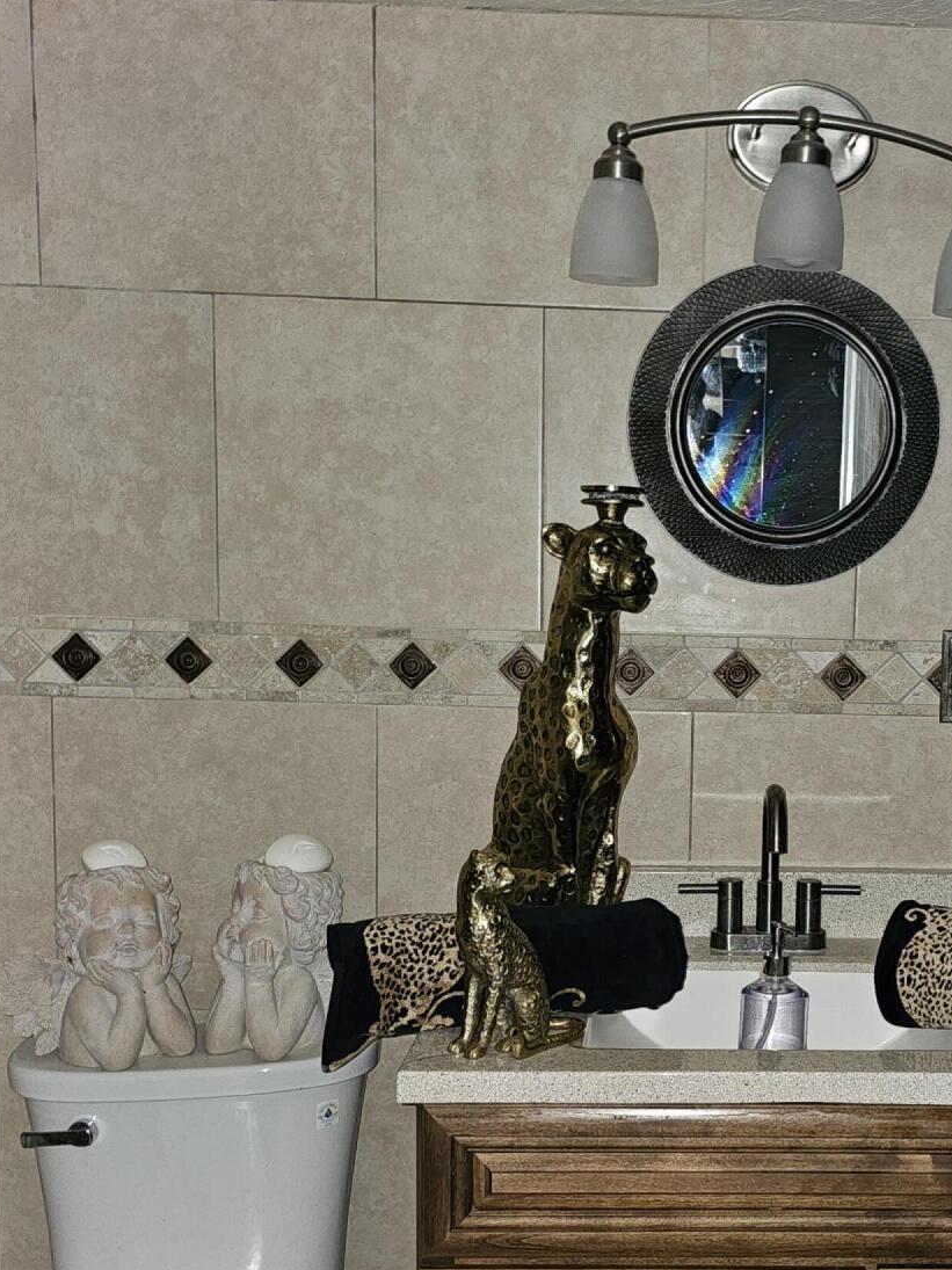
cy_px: 779
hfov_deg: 33.5
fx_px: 1540
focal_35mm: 42
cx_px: 744
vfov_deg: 44.5
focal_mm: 6.3
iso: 125
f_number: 1.7
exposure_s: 1/12
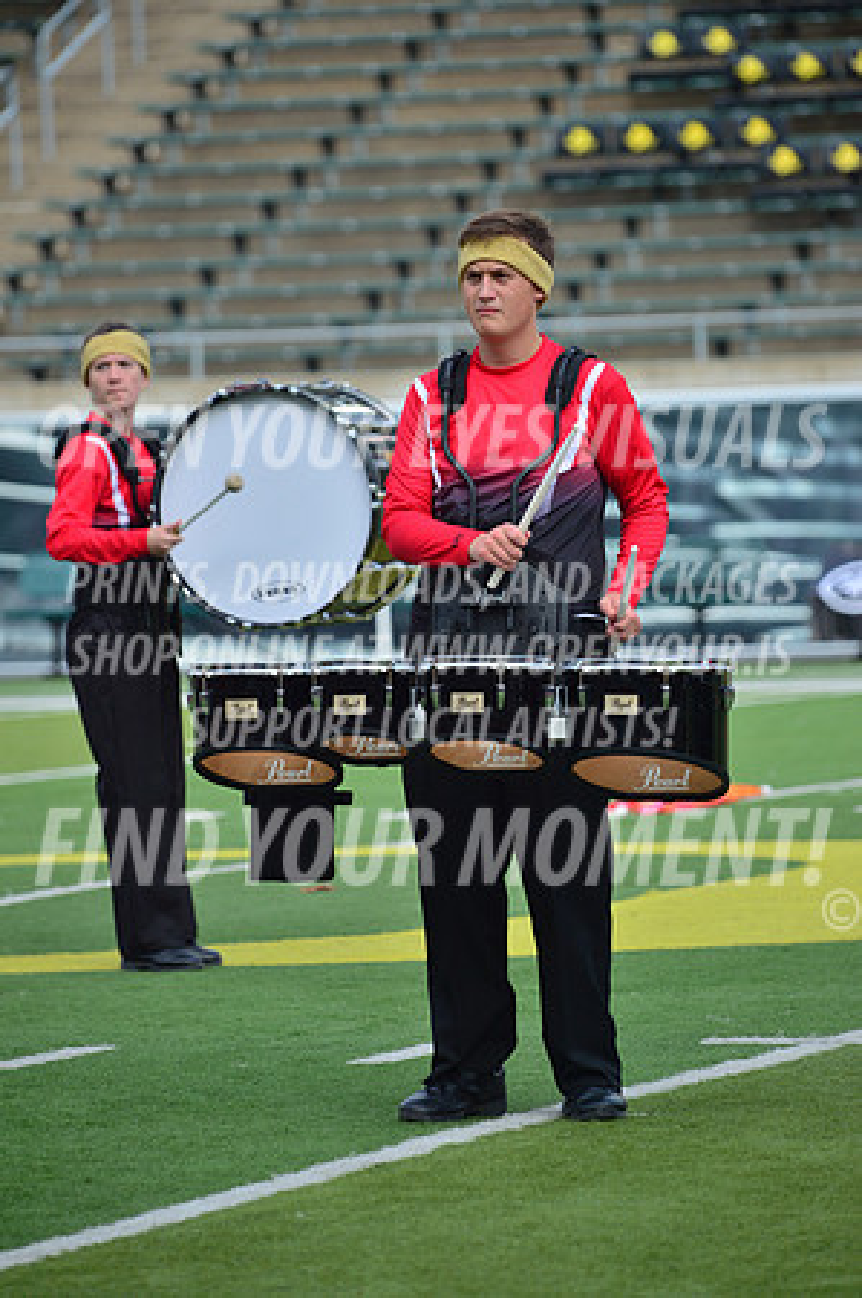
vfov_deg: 7.6
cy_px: 649
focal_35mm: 270
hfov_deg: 5.1
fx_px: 9719
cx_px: 431
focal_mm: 270
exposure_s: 1/1600
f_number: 5.6
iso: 200
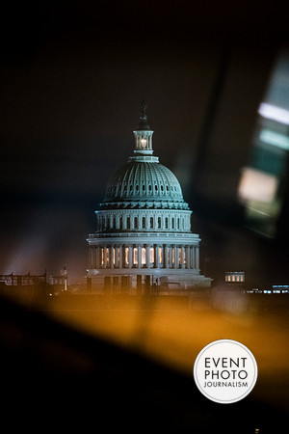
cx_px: 144
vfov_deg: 10.3
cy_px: 217
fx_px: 2408
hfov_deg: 6.9
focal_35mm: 200
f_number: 2.8
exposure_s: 1/125
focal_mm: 200
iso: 6400
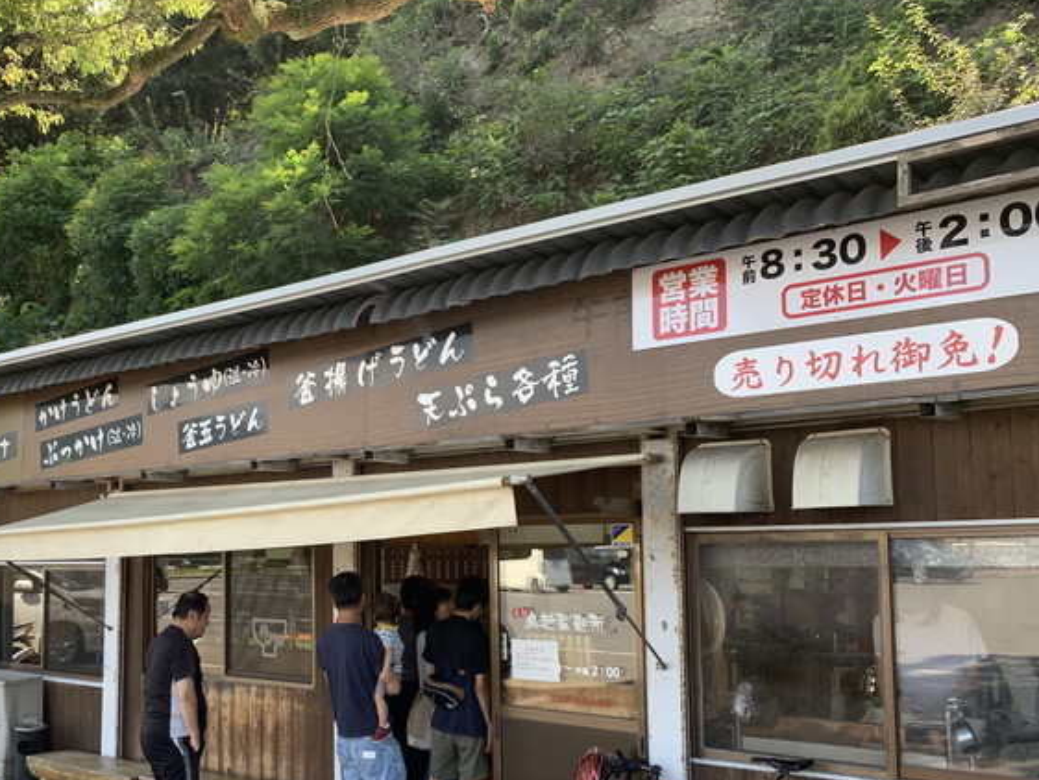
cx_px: 361
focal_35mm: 37
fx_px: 1111
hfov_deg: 49.4
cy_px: 482
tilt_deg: +4.0
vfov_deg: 38.5
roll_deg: -0.2
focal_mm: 4.25
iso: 25
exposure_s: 1/210
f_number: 1.8
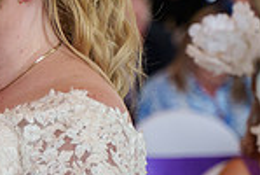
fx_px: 2106
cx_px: -147
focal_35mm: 291
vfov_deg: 4.7
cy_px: 80
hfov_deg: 6.9
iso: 1600
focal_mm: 75
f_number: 2.8
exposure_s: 1/250
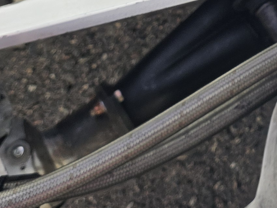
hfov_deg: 17.2
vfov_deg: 12.7
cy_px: -140
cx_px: 354
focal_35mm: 108
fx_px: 864
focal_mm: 6.3
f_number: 1.7
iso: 100
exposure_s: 1/180
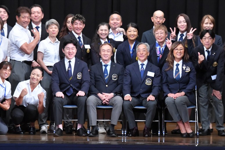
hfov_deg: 9.2
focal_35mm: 225
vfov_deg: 6.1
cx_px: 112
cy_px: 75
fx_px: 1406
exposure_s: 1/400
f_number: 5.6
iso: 8000
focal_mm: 150
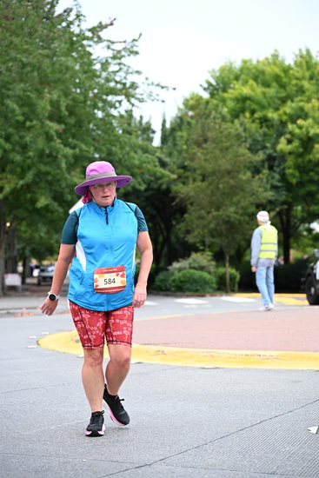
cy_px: 239
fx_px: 1142
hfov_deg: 15.9
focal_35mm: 86
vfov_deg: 23.6
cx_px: 160
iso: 1600
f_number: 4
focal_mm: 86
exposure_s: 1/500
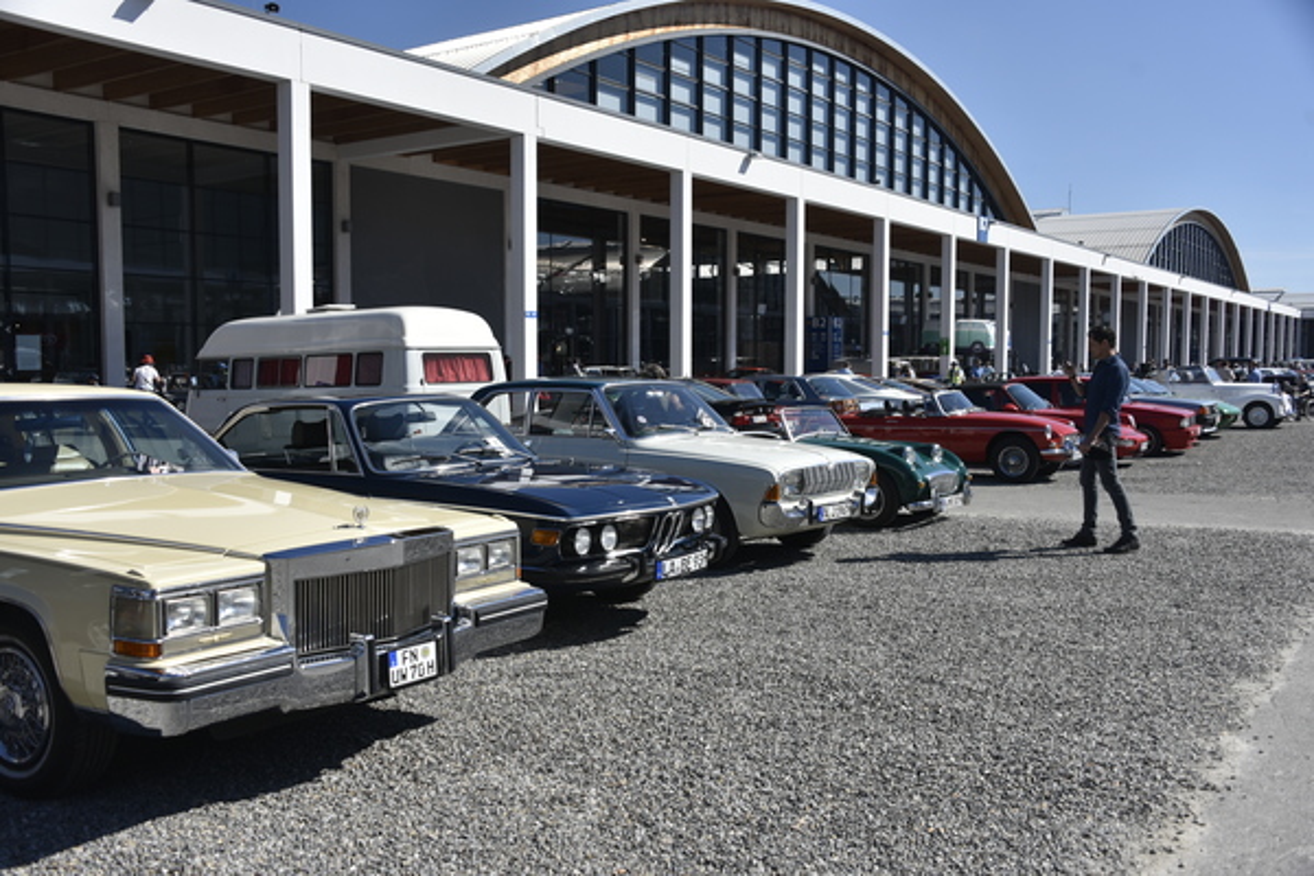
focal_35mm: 34
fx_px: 1241
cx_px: 657
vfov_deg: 38.9
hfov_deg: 55.8
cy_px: 438
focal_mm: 34
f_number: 6.3
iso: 200
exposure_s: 1/1250
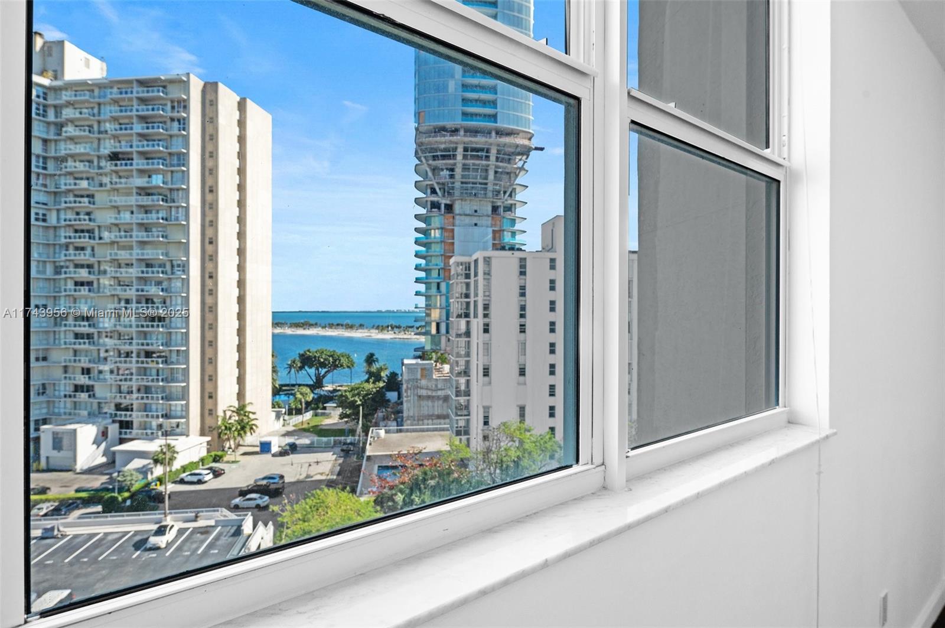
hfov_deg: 84.0
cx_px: 472
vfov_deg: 61.8
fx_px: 524
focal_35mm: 20
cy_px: 314
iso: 200
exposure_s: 1/80
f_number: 8
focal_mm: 20
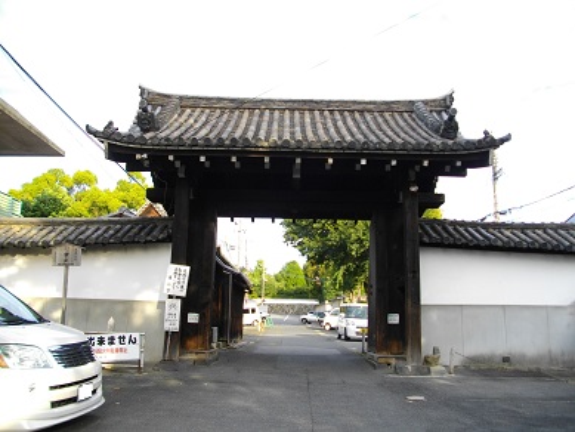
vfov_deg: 44.2
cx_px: 288
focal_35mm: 32
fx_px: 532
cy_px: 216
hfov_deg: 56.8
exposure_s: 1/200
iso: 100
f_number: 2.9
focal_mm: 5.7
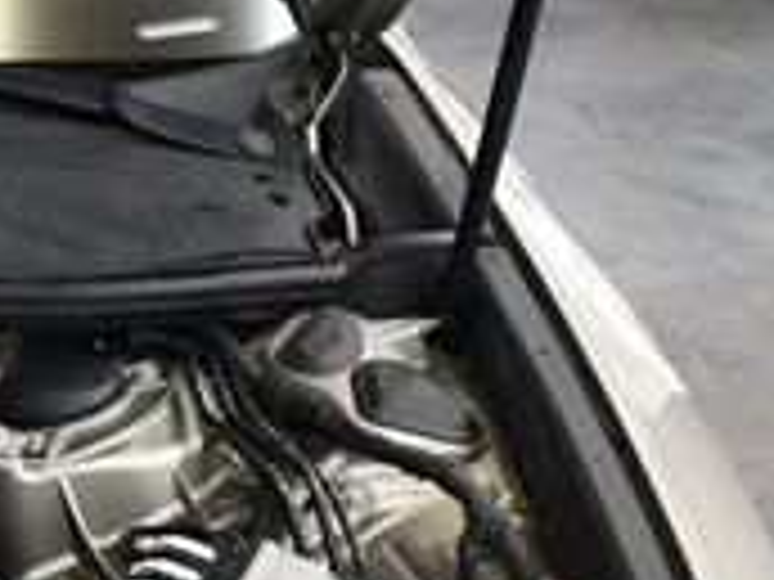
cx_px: -554
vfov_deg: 11.2
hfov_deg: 13.9
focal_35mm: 129
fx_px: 2884
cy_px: 742
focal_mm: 18
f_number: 3.5
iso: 1400
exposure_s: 1/125
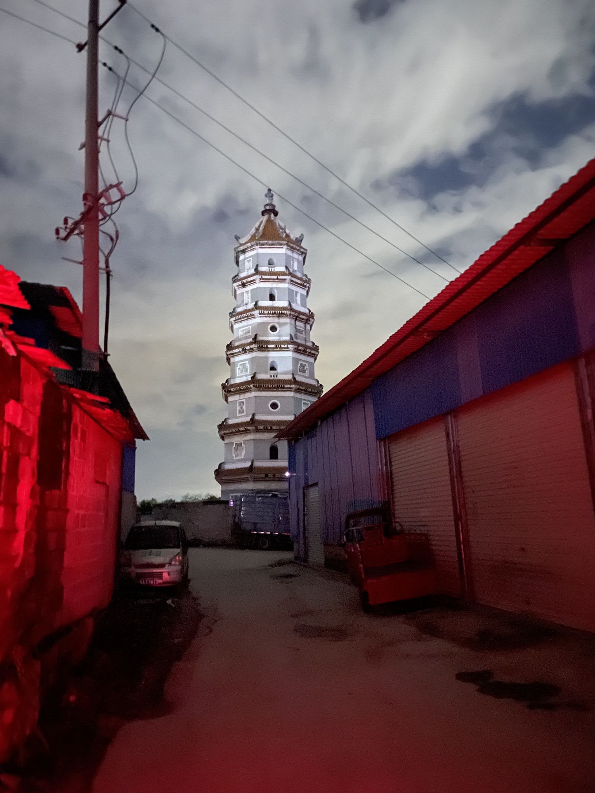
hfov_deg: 53.1
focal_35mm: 26
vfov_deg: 67.3
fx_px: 596
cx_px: 298
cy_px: 396
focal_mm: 4.2
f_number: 1.6
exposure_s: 1/2
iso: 2000
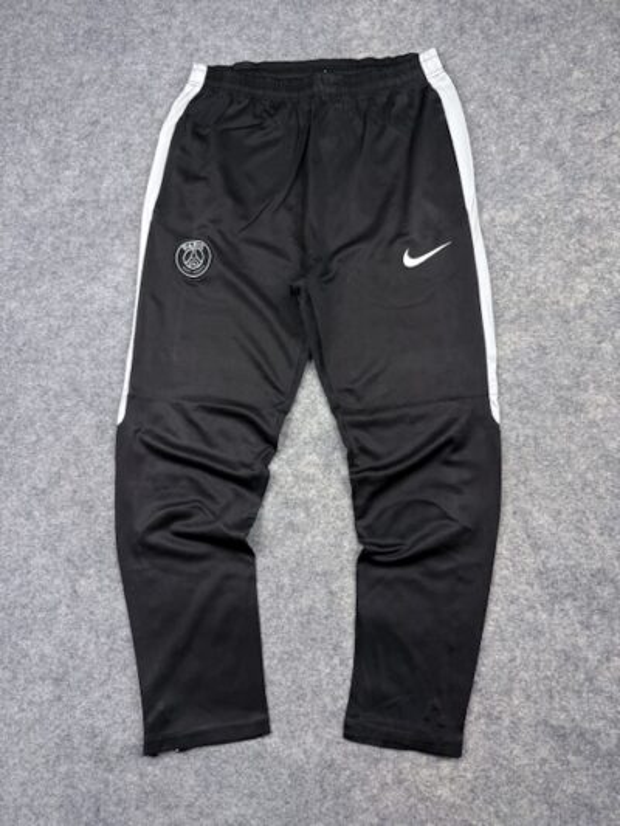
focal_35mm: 24
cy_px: 413
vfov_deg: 71.6
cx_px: 310
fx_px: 573
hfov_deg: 56.8
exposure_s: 1/100
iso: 64
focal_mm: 6.76
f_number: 1.78
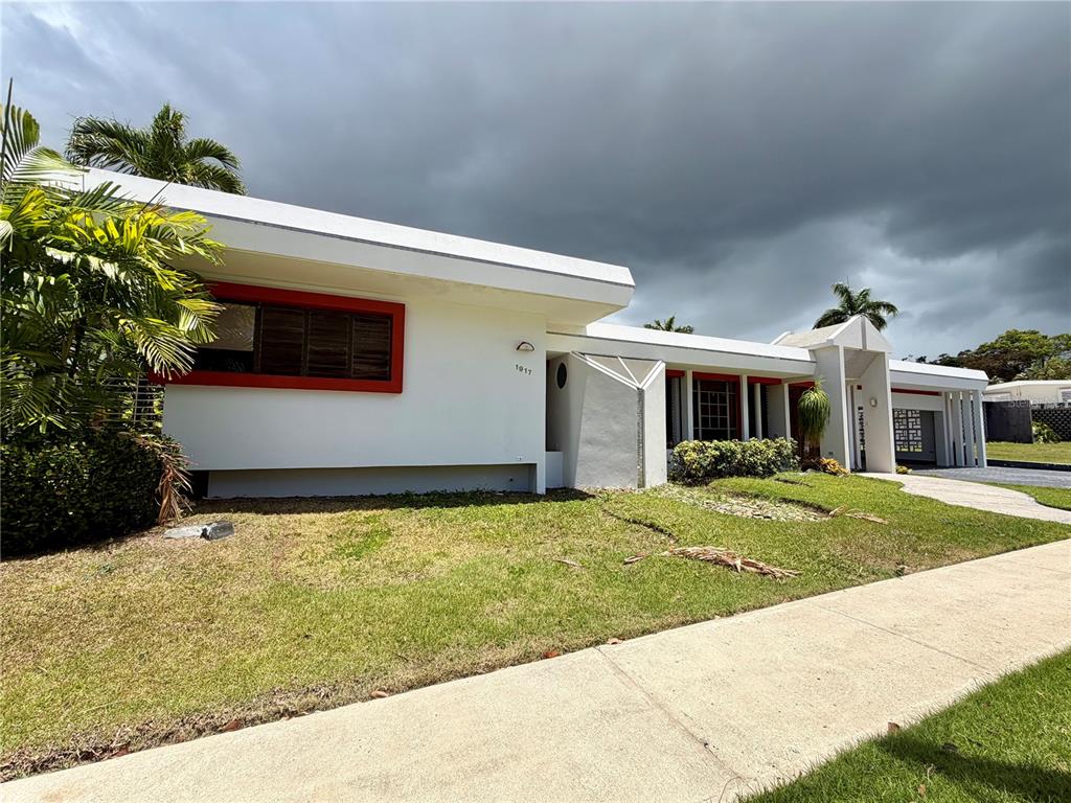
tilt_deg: +4.7
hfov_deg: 102.1
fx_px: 433
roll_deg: -0.7
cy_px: 402
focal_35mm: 14
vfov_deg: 85.7
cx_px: 536
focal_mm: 2.22
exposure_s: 1/1033
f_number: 2.2
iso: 20
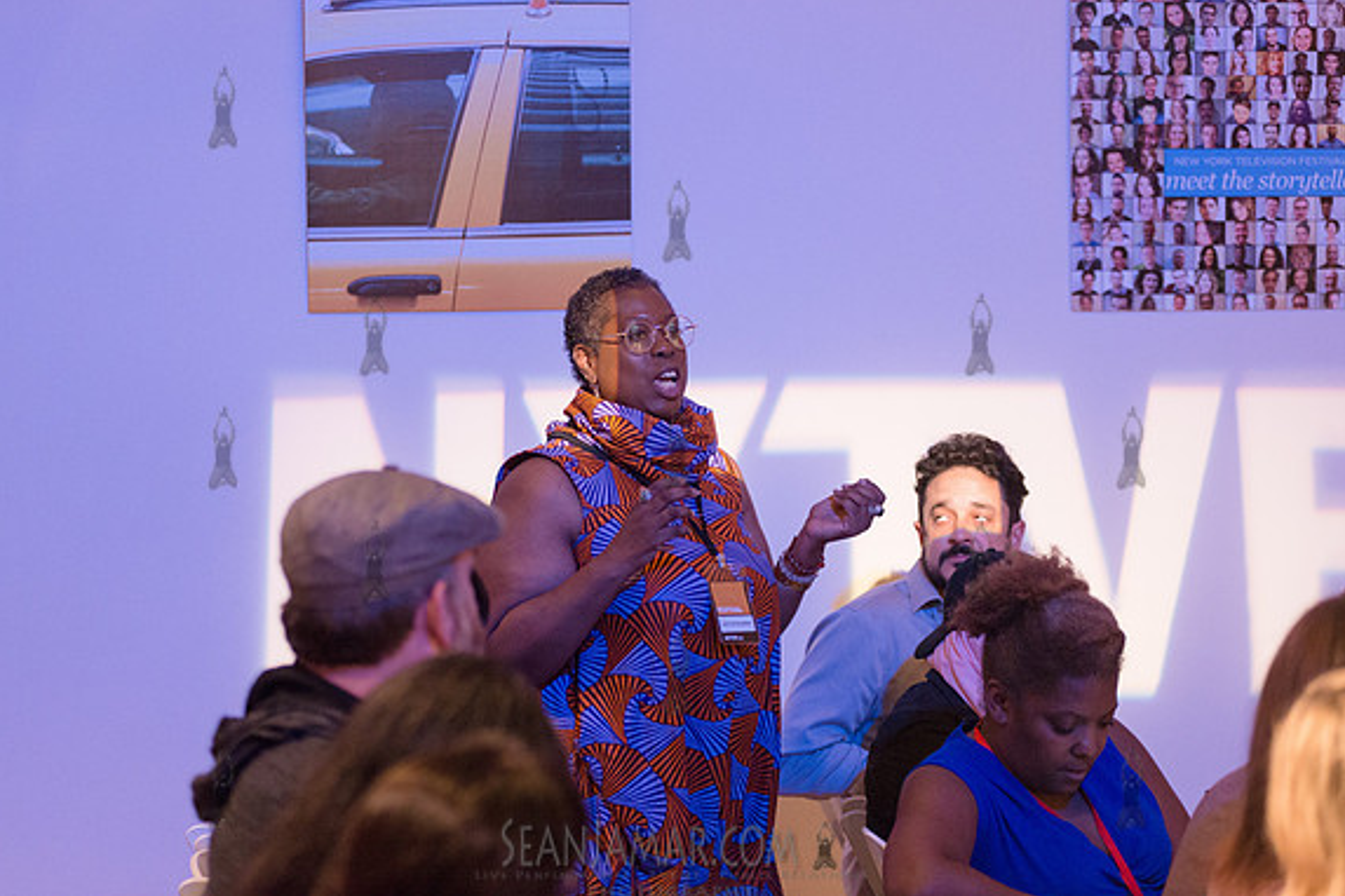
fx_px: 3250
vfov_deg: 15.7
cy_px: 447
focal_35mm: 87
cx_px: 676
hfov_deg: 23.4
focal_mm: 86
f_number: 2.8
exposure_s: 1/200
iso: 4000
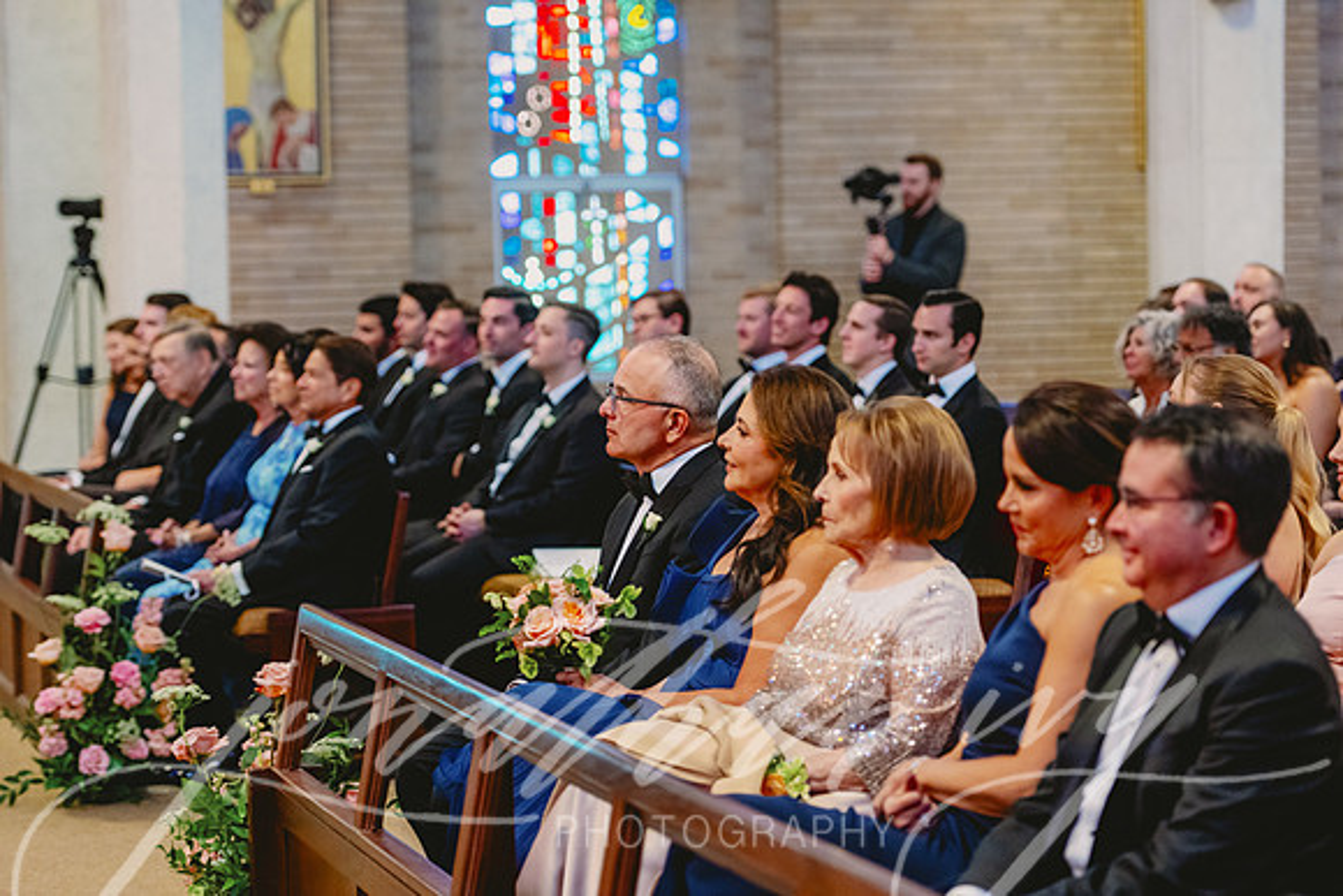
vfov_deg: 14.4
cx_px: 672
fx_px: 3545
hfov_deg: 21.5
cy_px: 448
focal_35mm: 95
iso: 2000
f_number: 2.8
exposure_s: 1/100
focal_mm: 95
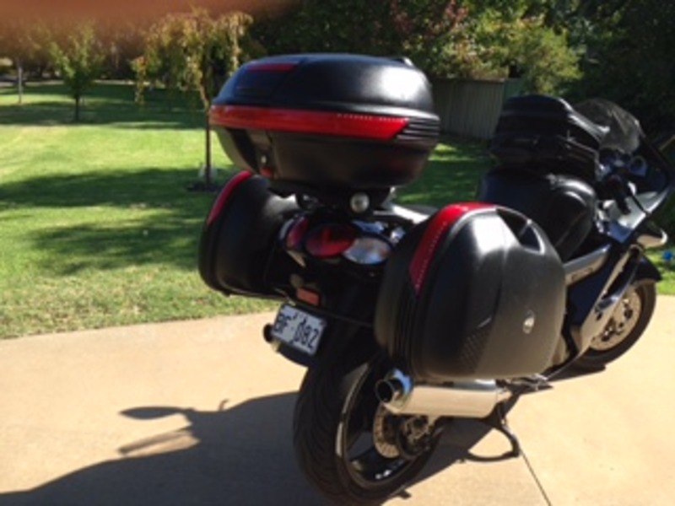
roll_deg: -3.4
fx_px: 643
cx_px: 338
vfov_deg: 42.9
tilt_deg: -16.9
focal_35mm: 33
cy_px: 253
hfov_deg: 55.4
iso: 50
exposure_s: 1/602
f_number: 2.4
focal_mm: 4.12
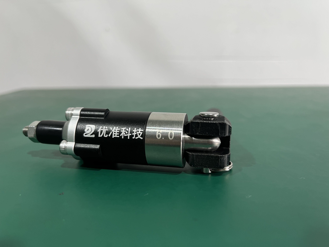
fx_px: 247
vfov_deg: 53.1
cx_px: 164
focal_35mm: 26
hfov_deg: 67.3
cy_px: 124
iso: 100
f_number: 1.6
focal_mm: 5.1
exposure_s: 1/50
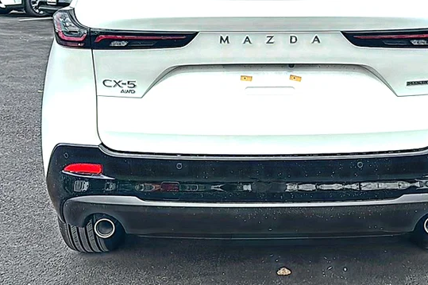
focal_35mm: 50
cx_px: 276
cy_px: 81
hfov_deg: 39.3
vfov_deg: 26.7
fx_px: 594
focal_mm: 6.86
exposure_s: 1/5291
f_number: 1.78
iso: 80
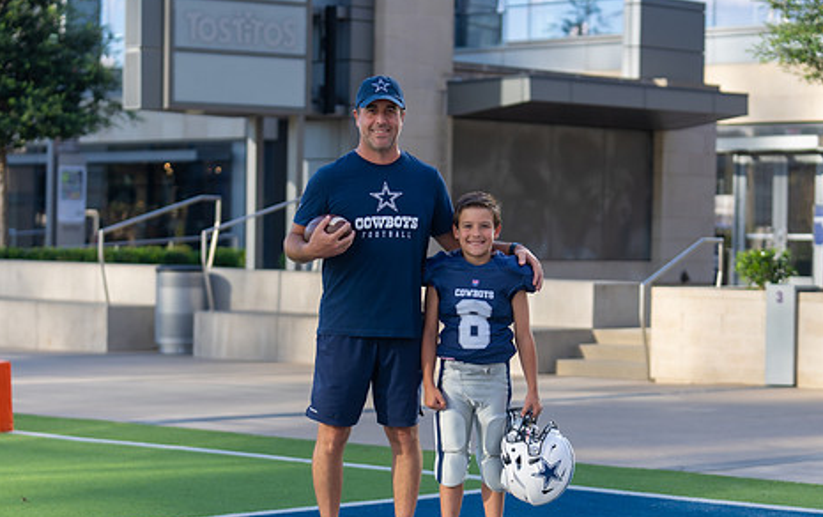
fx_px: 2156
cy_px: 326
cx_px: 409
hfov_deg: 21.6
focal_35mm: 96
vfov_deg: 13.7
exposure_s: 1/500
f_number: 2.8
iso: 100
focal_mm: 75
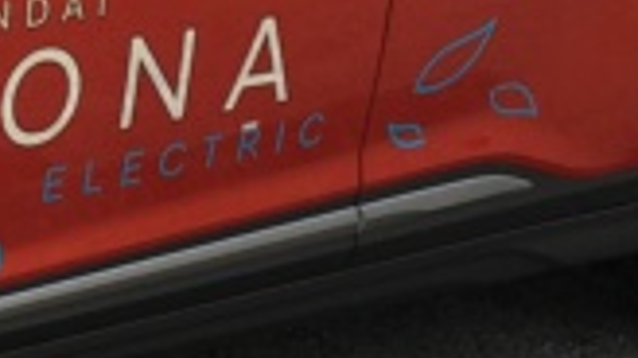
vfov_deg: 7.8
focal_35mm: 154
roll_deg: -1.3
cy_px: -93
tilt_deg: -9.1
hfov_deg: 13.3
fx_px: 2604
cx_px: -268
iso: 25
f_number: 2.2
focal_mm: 4.15
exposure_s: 1/1923
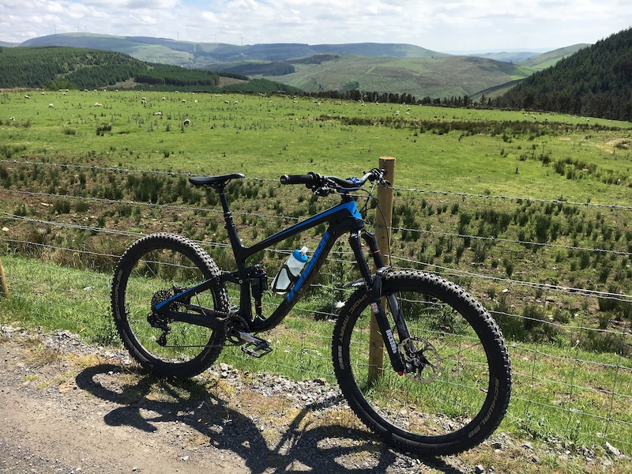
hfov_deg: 61.7
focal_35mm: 29
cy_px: 237
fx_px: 529
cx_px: 316
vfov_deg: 48.2
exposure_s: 1/1183
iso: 25
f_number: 2.2
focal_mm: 4.15
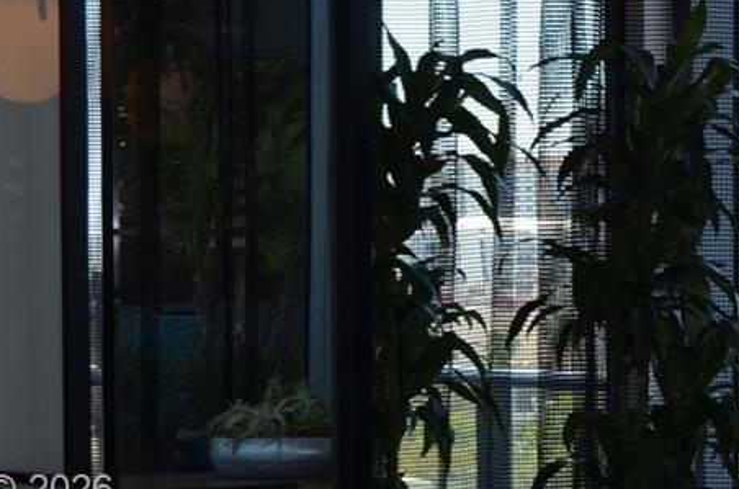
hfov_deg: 10.6
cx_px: 912
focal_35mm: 191
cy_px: 493
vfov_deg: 7.1
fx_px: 3911
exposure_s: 1/125
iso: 220
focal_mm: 36
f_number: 5
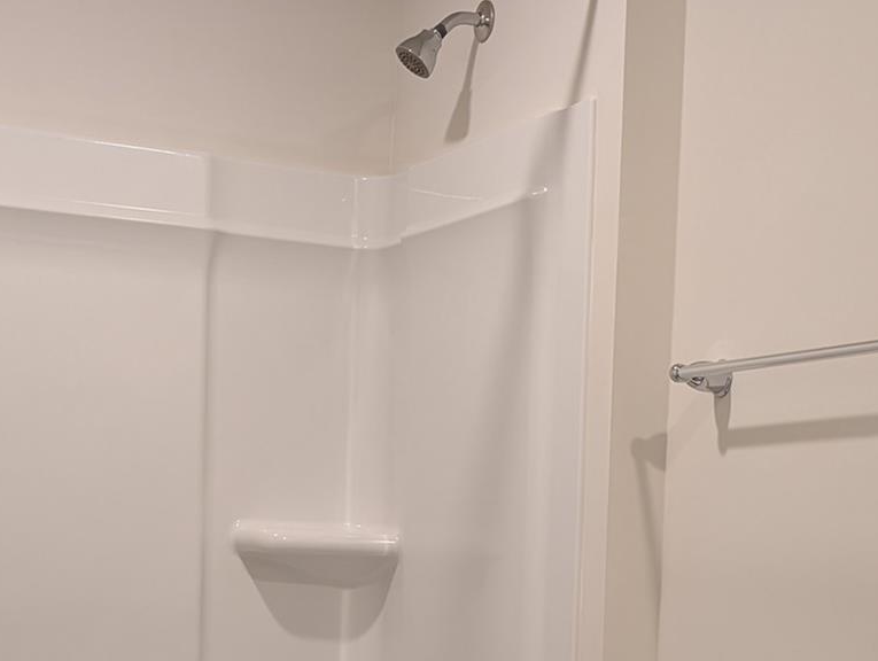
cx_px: 539
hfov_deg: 30.1
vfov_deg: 22.2
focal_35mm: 64
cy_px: 652
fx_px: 1626
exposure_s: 1/24
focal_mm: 6.9
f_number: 1.68
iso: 53
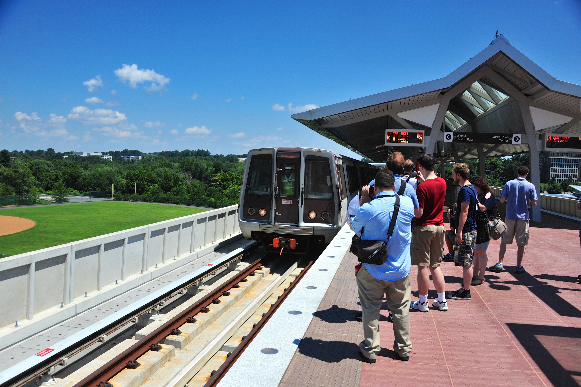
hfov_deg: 58.7
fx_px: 516
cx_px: 290
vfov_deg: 41.1
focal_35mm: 32
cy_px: 194
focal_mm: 32
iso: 800
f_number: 8
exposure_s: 1/4000
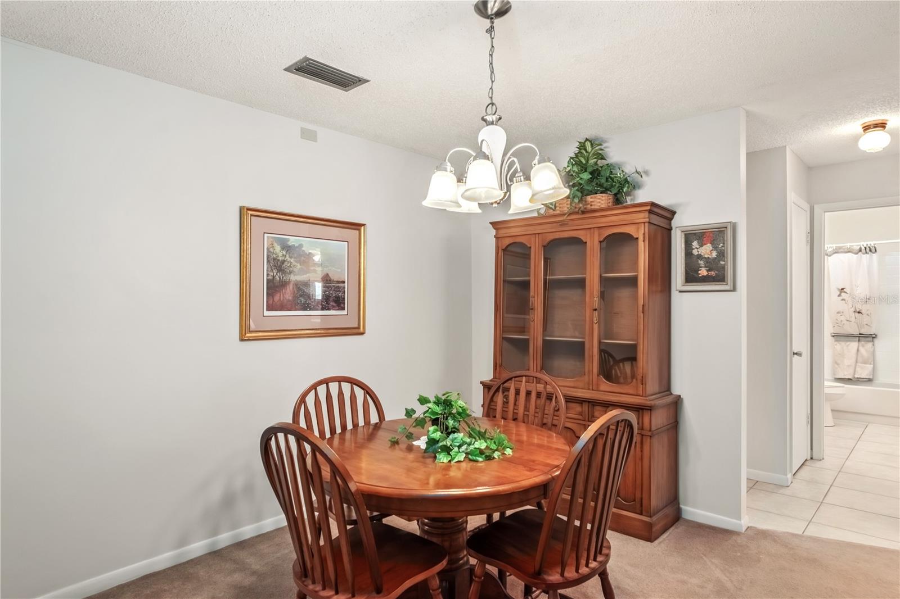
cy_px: 300
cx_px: 450
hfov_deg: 85.4
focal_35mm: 20
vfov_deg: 63.2
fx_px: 487
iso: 250
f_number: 9
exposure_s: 1/5
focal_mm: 13
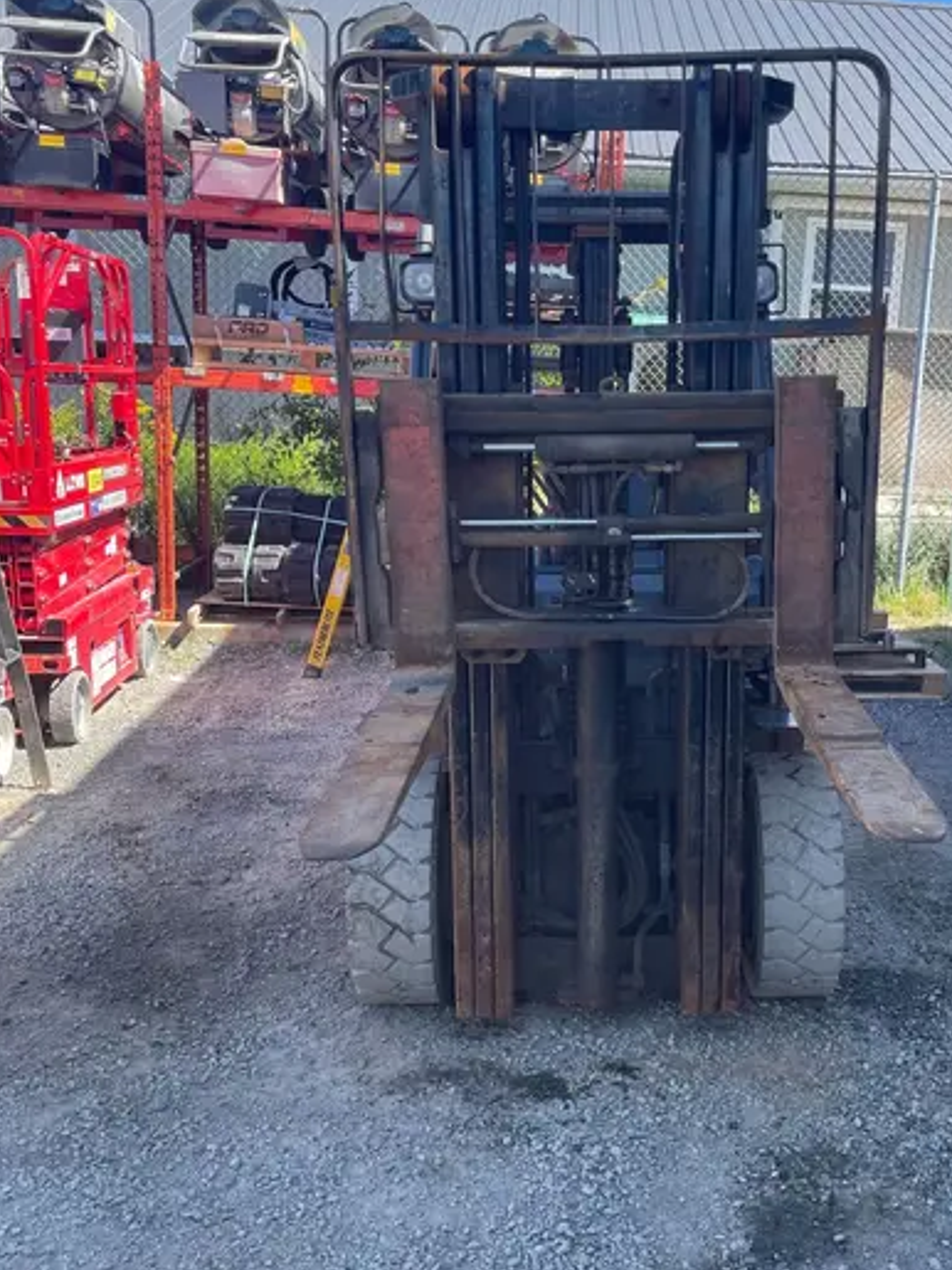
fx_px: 1357
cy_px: 660
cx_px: 654
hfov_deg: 38.1
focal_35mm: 37
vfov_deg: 50.1
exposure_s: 1/658
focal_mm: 4.2
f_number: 1.6
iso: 32
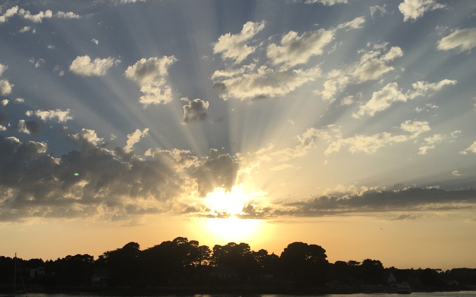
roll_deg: -0.2
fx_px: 532
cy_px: 203
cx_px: 159
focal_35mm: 41
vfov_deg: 31.0
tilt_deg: +9.3
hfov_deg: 47.4
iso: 32
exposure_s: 1/5650
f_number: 2.2
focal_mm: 4.15
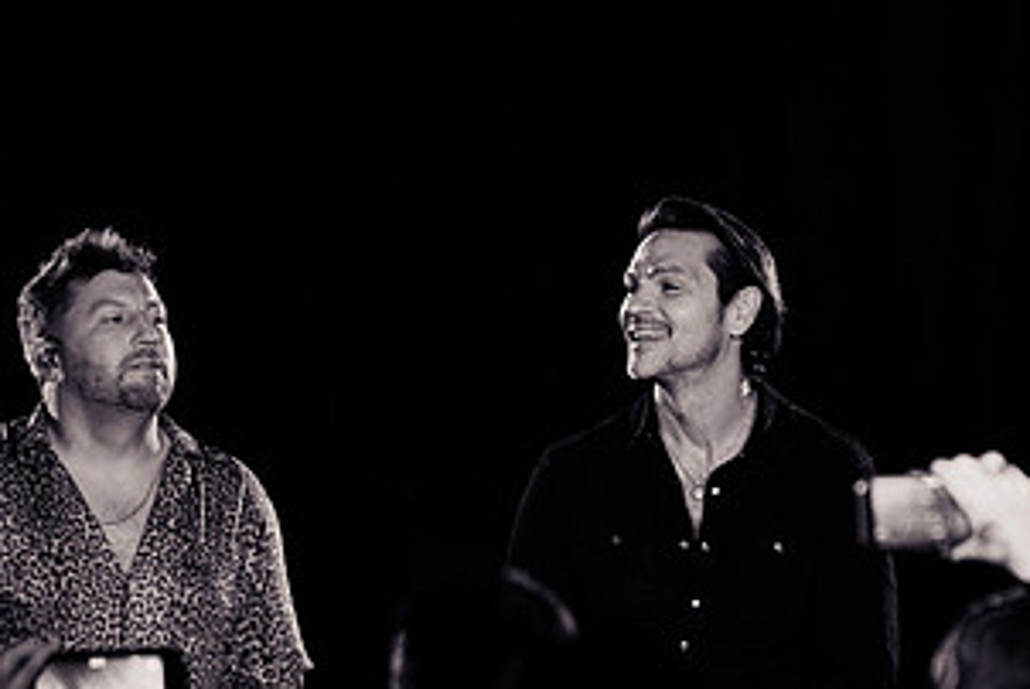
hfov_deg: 4.8
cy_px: 487
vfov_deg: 3.2
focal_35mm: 433
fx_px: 12400
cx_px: 702
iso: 640
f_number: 3.5
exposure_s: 1/250
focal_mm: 180
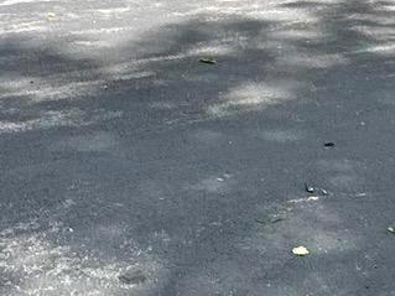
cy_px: -296
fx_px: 1027
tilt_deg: +1.1
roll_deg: +0.5
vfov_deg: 13.9
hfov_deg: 21.6
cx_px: 297
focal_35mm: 90
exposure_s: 1/812
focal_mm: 2.22
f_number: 2.2
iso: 40
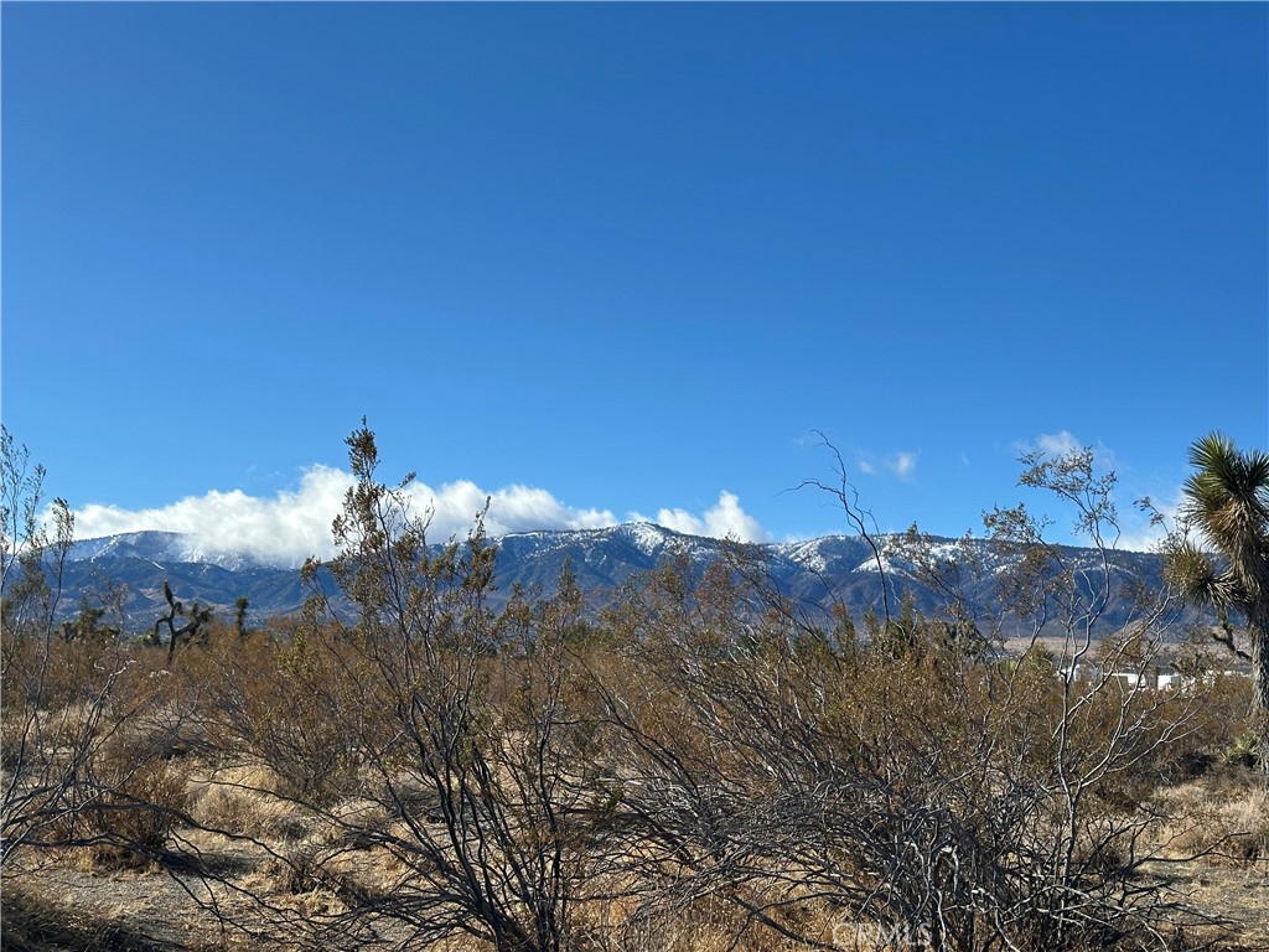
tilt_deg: +6.9
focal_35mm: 48
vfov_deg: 30.3
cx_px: 634
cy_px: 476
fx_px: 1760
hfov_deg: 39.7
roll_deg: -0.1
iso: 64
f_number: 1.78
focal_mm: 6.86
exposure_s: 1/6211
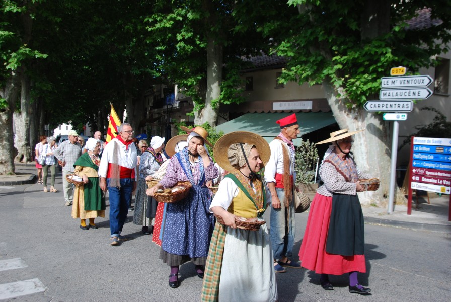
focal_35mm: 36
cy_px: 151
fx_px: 452
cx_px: 226
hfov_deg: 53.1
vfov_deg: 37.0
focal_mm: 24
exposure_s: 1/160
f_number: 6.3
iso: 100
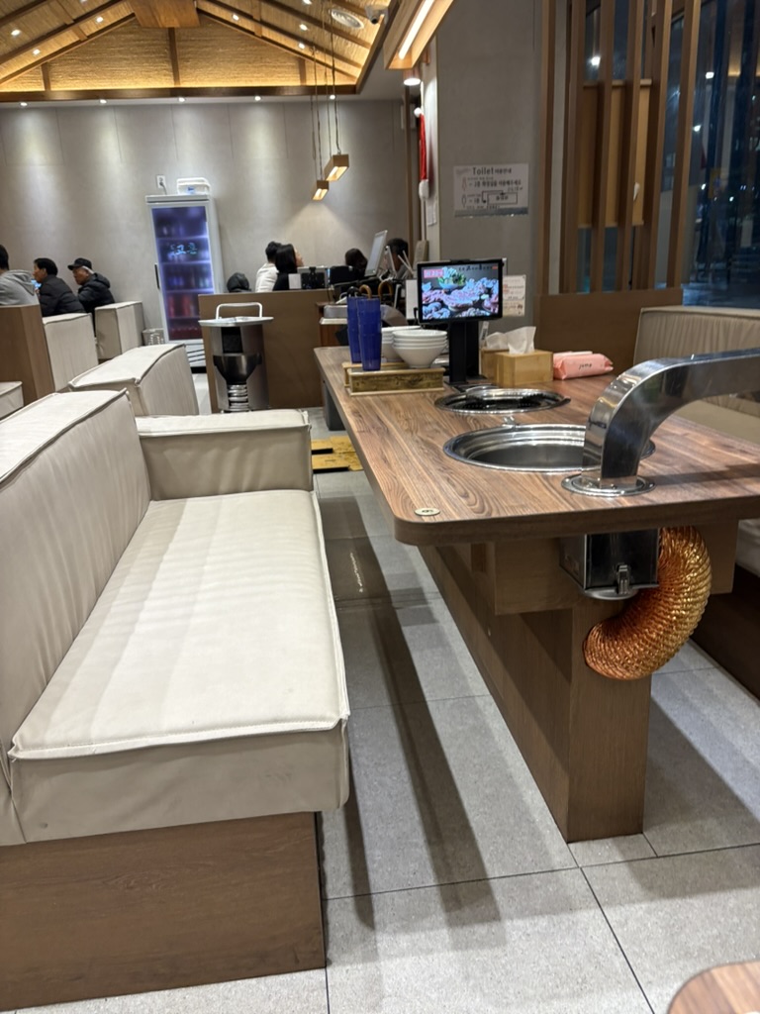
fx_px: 761
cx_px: 380
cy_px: 507
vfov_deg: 67.3
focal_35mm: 26
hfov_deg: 53.1
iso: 80
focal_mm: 5.96
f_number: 1.6
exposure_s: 1/60
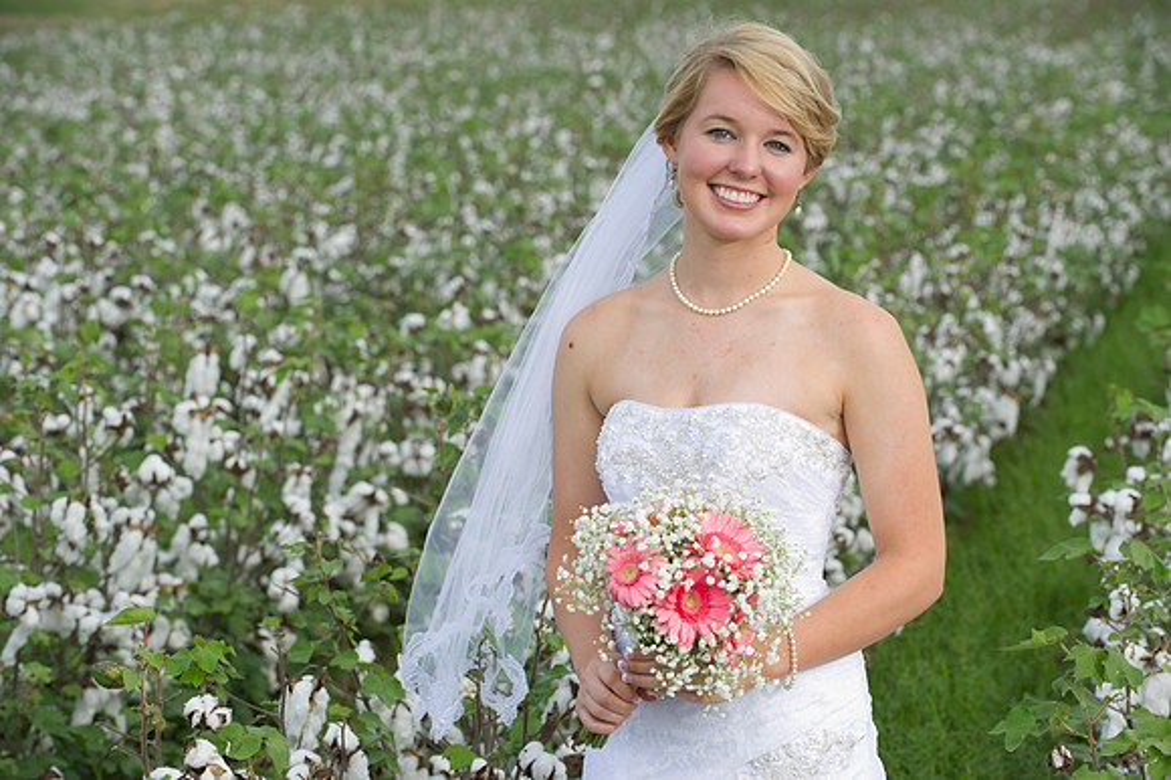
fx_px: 3901
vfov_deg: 11.4
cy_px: 390
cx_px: 586
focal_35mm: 120
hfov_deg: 17.1
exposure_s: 1/125
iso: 200
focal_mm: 120
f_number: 7.1
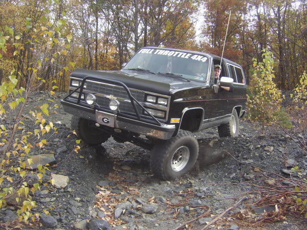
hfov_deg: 58.4
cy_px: 115
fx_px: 275
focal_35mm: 31
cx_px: 154
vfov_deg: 45.4
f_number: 4
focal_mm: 8.13
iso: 71
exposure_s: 1/176
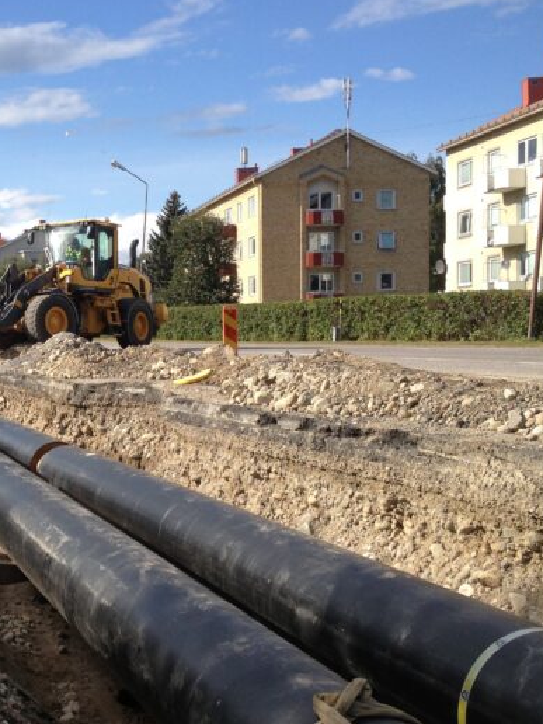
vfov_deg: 33.7
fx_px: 1192
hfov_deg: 25.0
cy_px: 403
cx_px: 72
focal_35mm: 57
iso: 50
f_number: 2.4
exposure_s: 1/1227
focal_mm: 4.28
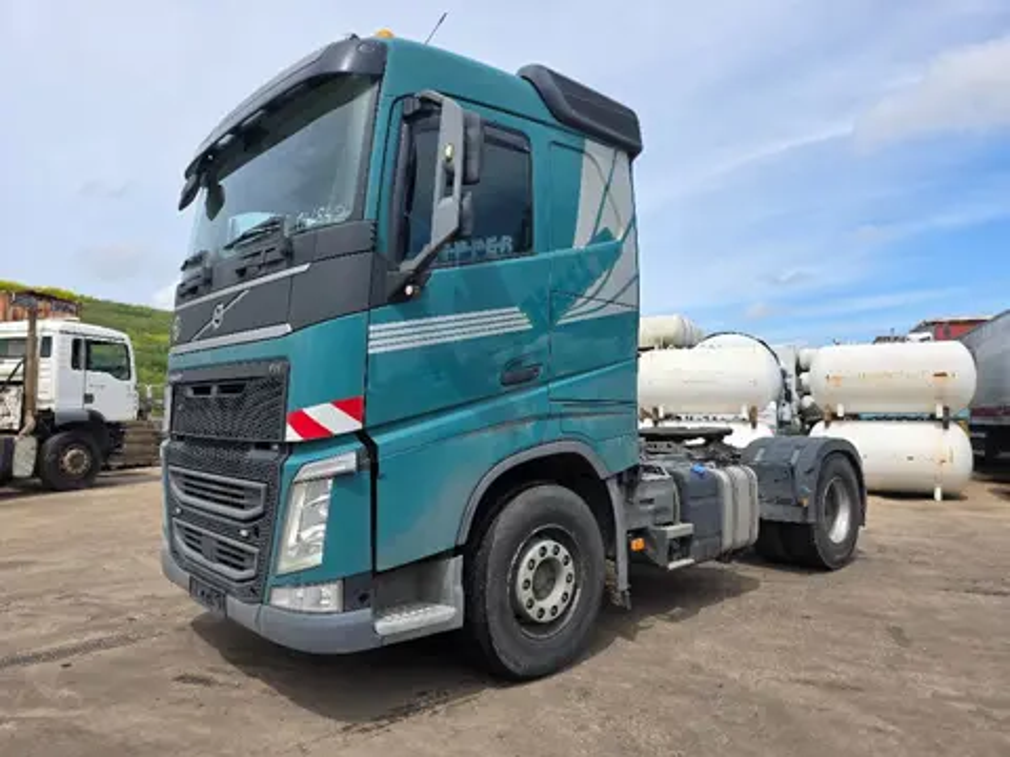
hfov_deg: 73.9
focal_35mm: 23
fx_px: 671
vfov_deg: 58.9
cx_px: 505
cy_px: 378
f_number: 1.7
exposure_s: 1/4766
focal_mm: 6.3
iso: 80
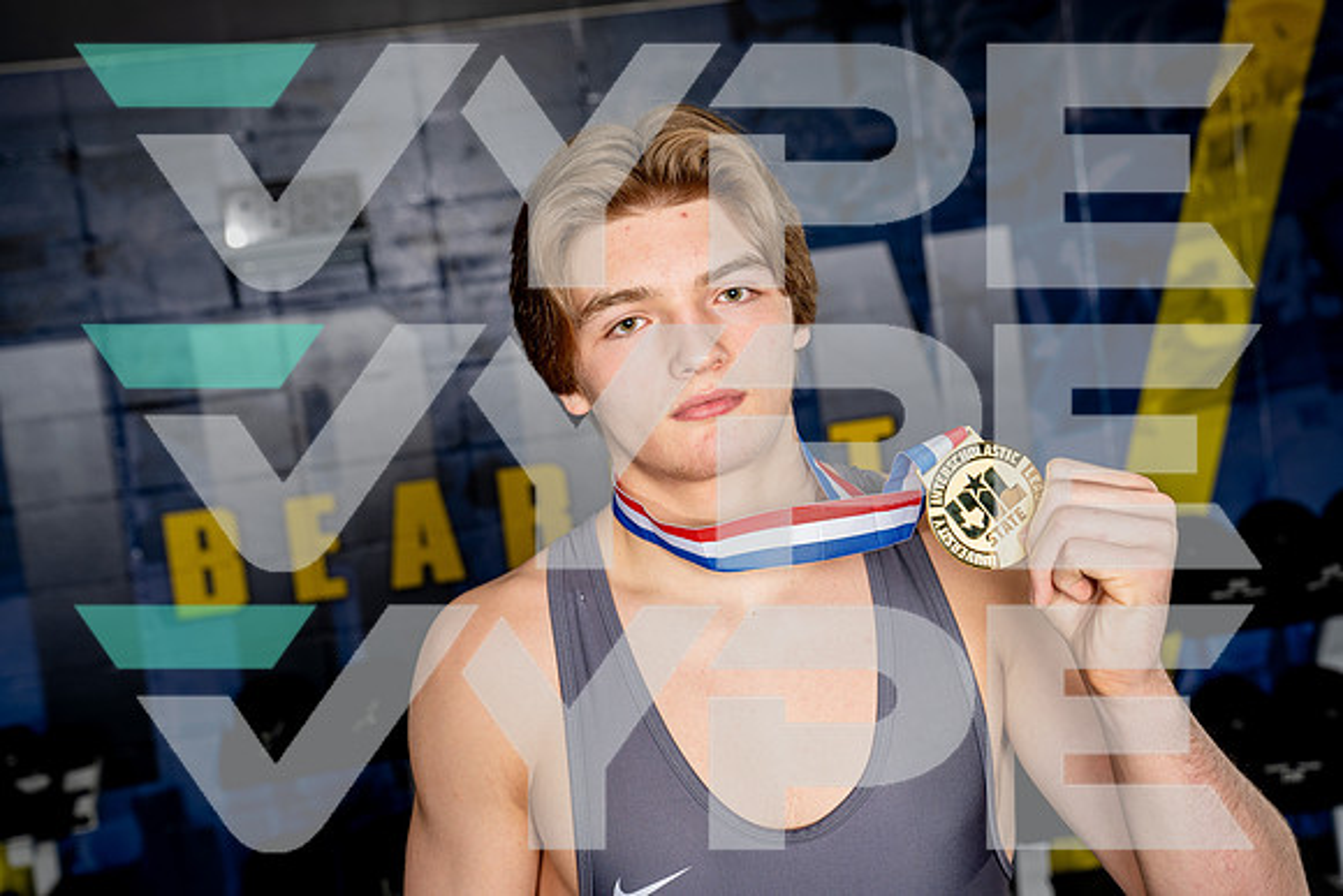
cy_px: 448
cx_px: 672
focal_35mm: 56
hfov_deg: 35.6
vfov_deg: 24.2
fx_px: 2090
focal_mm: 56
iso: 160
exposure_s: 1/250
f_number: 5.6
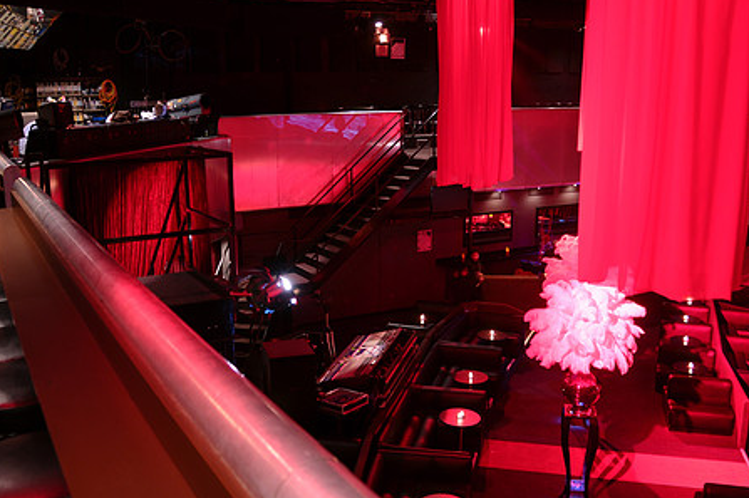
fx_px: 727
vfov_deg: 37.8
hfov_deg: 54.4
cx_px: 347
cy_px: 234
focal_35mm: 35
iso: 200
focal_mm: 18
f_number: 3.5
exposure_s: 2.5
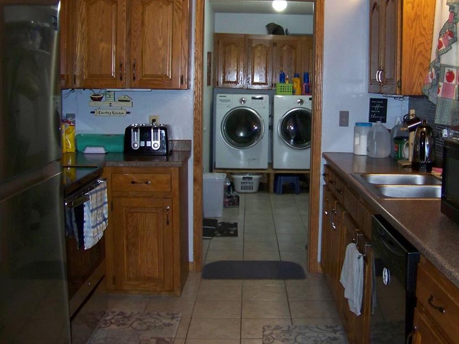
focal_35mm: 45
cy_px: 137
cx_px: 263
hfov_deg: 42.0
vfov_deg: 32.1
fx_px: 597
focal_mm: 5.85
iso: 200
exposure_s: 1/30
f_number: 2.8
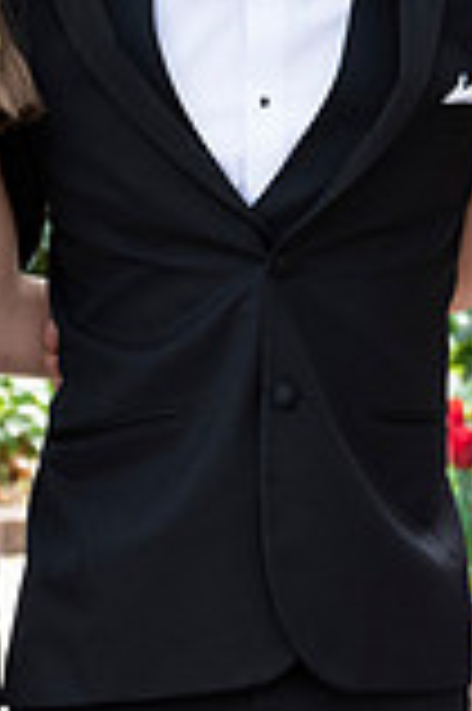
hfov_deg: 4.9
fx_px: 5499
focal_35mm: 279
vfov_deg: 7.4
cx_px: 580
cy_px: 74
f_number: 6
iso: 1250
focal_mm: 76
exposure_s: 1/1000
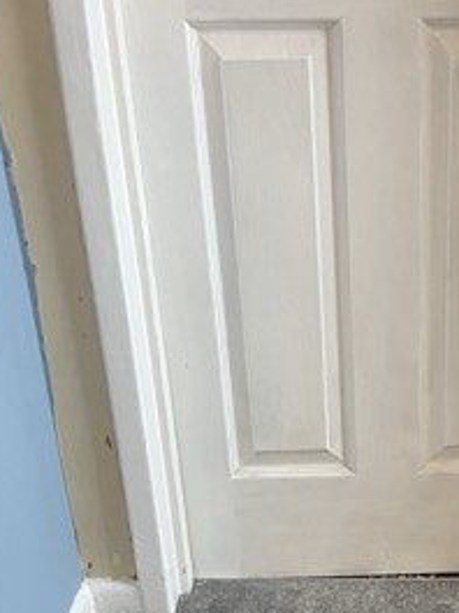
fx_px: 1220
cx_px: 425
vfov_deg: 24.4
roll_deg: +0.6
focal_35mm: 69
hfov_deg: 20.8
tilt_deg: -37.6
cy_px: 810
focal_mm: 5.1
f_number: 1.6
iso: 400
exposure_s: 1/33
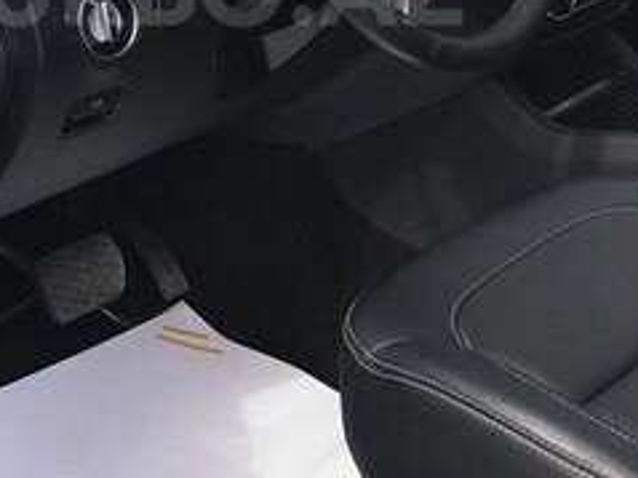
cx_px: 190
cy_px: -15
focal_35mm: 80
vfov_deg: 17.9
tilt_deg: -16.5
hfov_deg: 24.3
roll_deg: +0.0
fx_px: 1474
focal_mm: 4.15
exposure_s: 1/466
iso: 25
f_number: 2.2
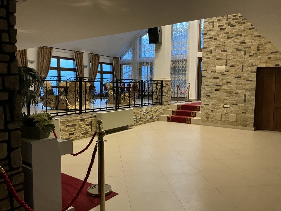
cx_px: 140
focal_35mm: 28
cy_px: 106
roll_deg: +0.8
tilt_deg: -5.0
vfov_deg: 49.7
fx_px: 227
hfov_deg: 63.4
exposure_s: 1/40
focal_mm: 3
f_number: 1.8
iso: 250
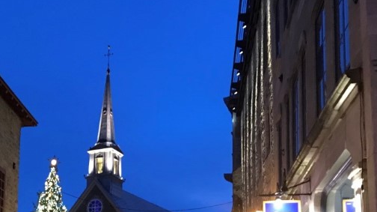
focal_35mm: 62
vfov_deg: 18.5
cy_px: 245
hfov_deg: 33.0
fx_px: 620
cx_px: 84
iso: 100
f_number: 1.8
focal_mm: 3.99
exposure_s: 1/12
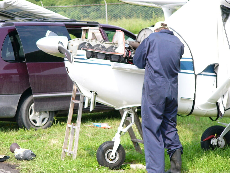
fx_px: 1136
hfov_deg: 11.6
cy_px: 86
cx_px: 115
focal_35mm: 171
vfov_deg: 8.7
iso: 50
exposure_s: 1/320
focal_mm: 22.5
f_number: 4
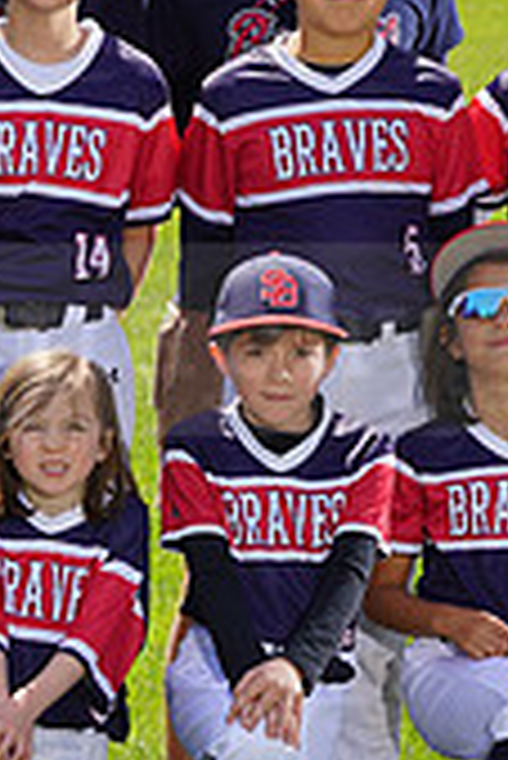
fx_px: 7245
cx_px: -99
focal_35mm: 343
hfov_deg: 4.0
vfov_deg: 6.0
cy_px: 304
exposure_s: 1/250
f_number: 8
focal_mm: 100
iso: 100
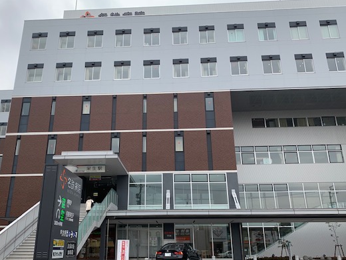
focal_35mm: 32
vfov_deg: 44.2
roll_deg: +1.2
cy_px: 133
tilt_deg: +20.3
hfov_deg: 56.7
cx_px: 154
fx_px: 320
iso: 25
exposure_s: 1/1661
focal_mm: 4.25
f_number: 1.8
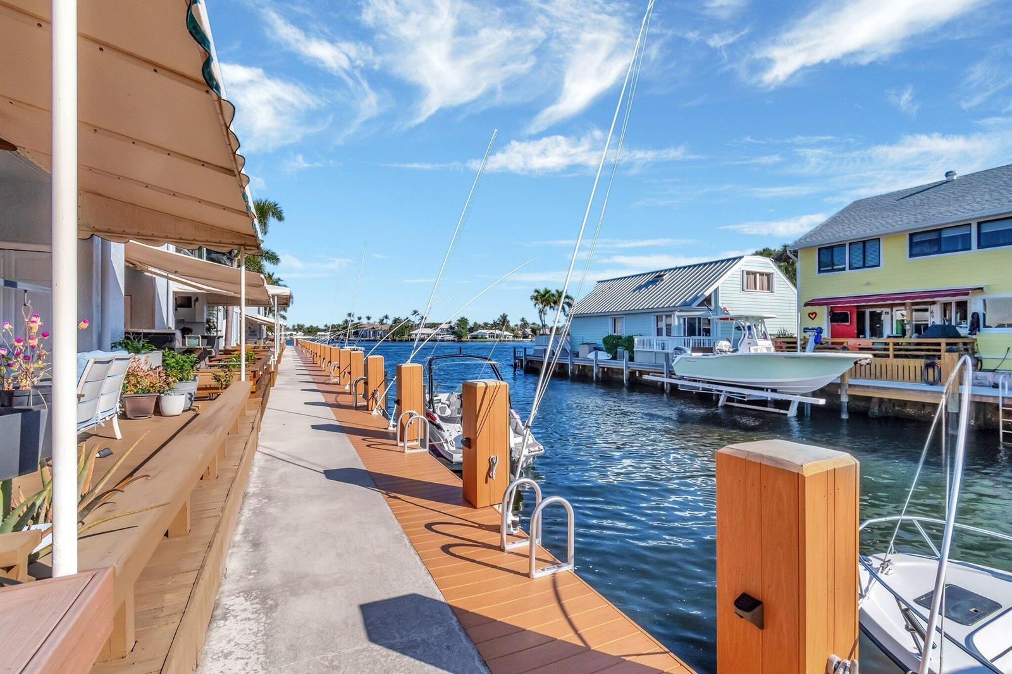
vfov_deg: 77.3
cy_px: 337
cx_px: 506
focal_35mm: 15
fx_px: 421
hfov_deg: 100.4
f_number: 8
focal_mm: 10
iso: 1000
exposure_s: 1/6400
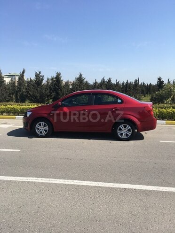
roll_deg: -0.2
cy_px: 116
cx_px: 88
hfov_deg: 48.2
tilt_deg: -8.9
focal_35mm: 29
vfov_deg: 61.7
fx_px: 195
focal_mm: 4.15
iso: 25
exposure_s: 1/1570
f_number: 2.2
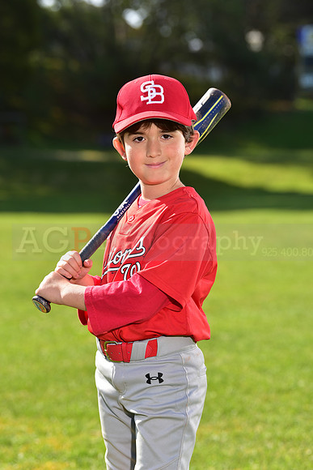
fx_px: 1694
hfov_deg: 10.6
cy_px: 235
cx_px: 156
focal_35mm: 130
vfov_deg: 15.8
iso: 80
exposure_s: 1/250
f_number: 5
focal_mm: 130
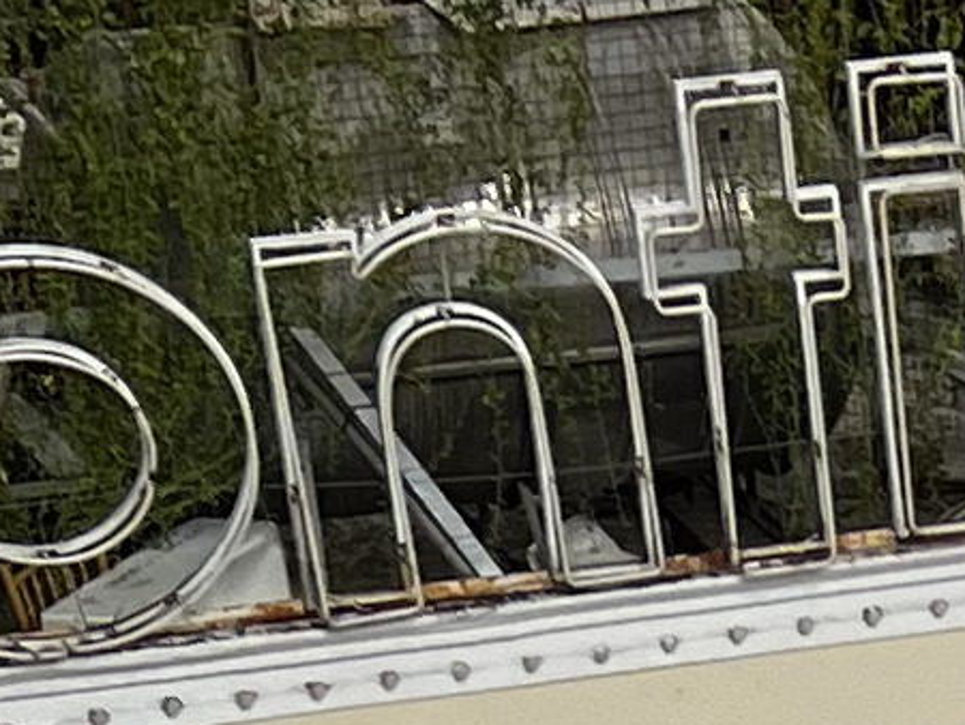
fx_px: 6443
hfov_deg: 7.9
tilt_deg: -39.2
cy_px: 3121
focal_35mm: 231
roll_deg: -4.3
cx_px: 2318
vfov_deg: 5.4
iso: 40
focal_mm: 5.7
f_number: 1.5
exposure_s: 1/267
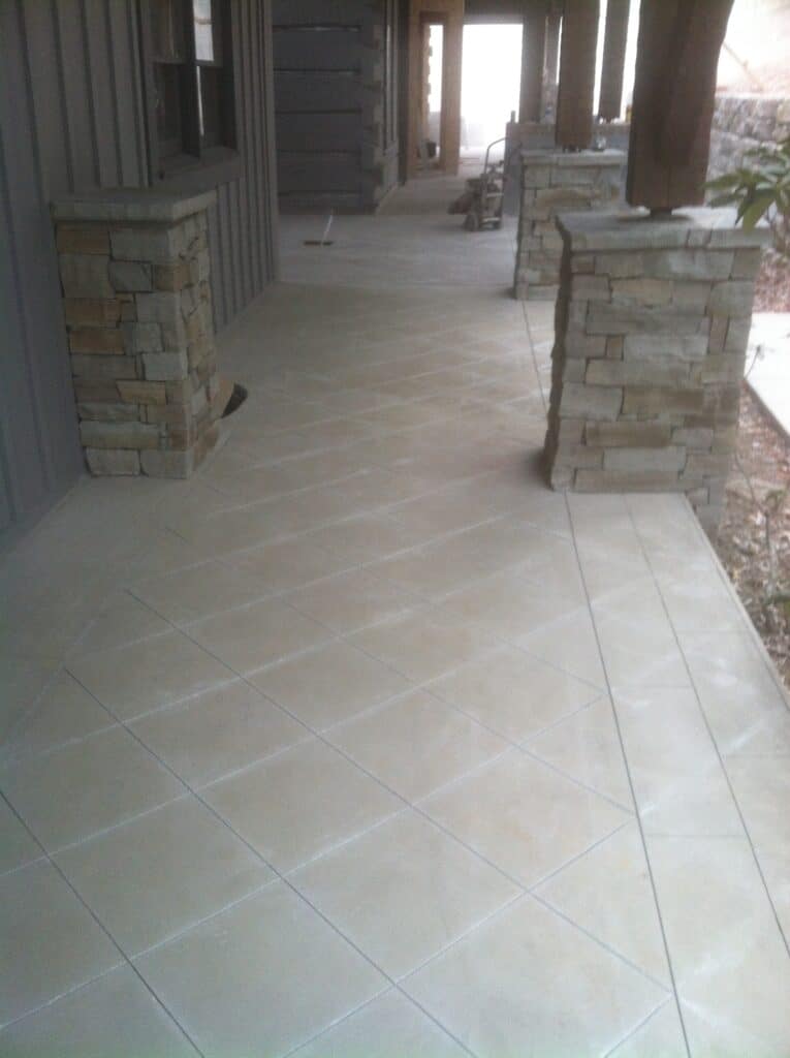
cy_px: 529
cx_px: 395
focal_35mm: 35
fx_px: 1068
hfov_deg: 40.6
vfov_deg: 52.7
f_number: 2.8
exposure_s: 1/120
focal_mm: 3.85
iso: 125
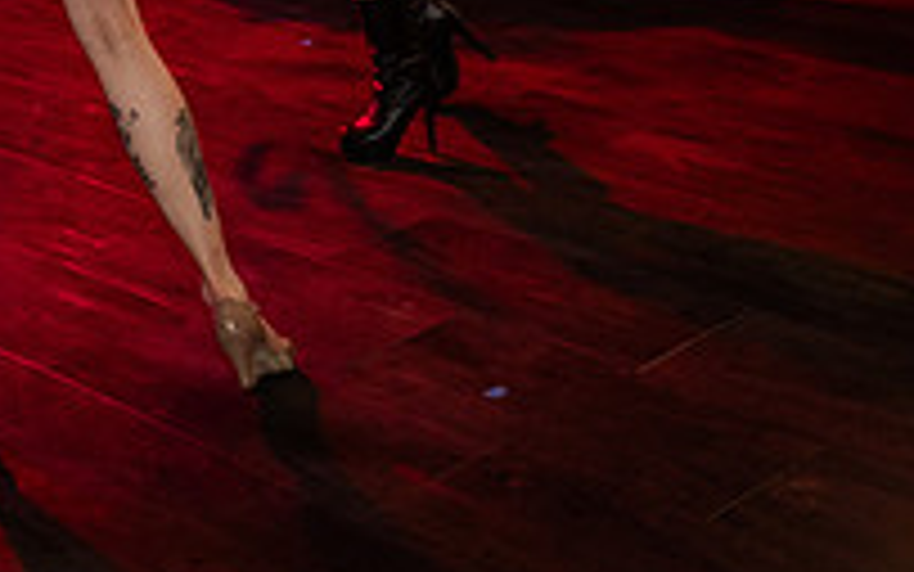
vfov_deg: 13.8
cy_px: -219
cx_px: 14
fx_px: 2242
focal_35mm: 90
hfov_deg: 22.2
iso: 1250
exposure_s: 1/100
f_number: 2.8
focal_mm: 26
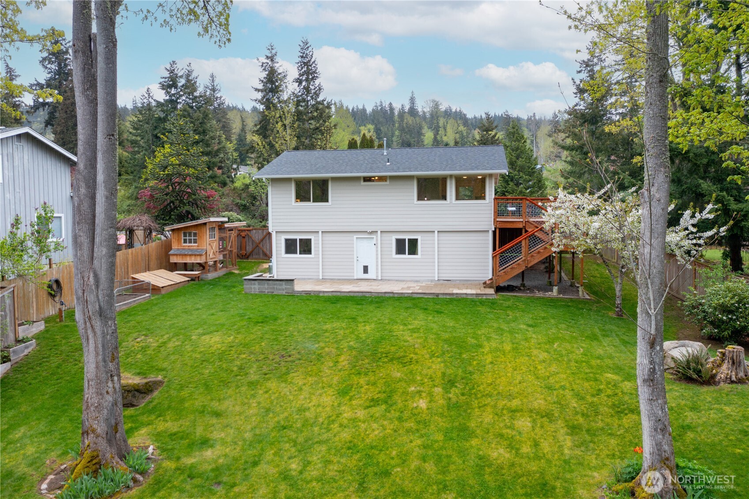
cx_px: 374
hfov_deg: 65.5
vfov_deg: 46.4
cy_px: 250
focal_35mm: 28
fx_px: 582
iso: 100
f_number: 5
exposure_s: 1/80
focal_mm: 10.26
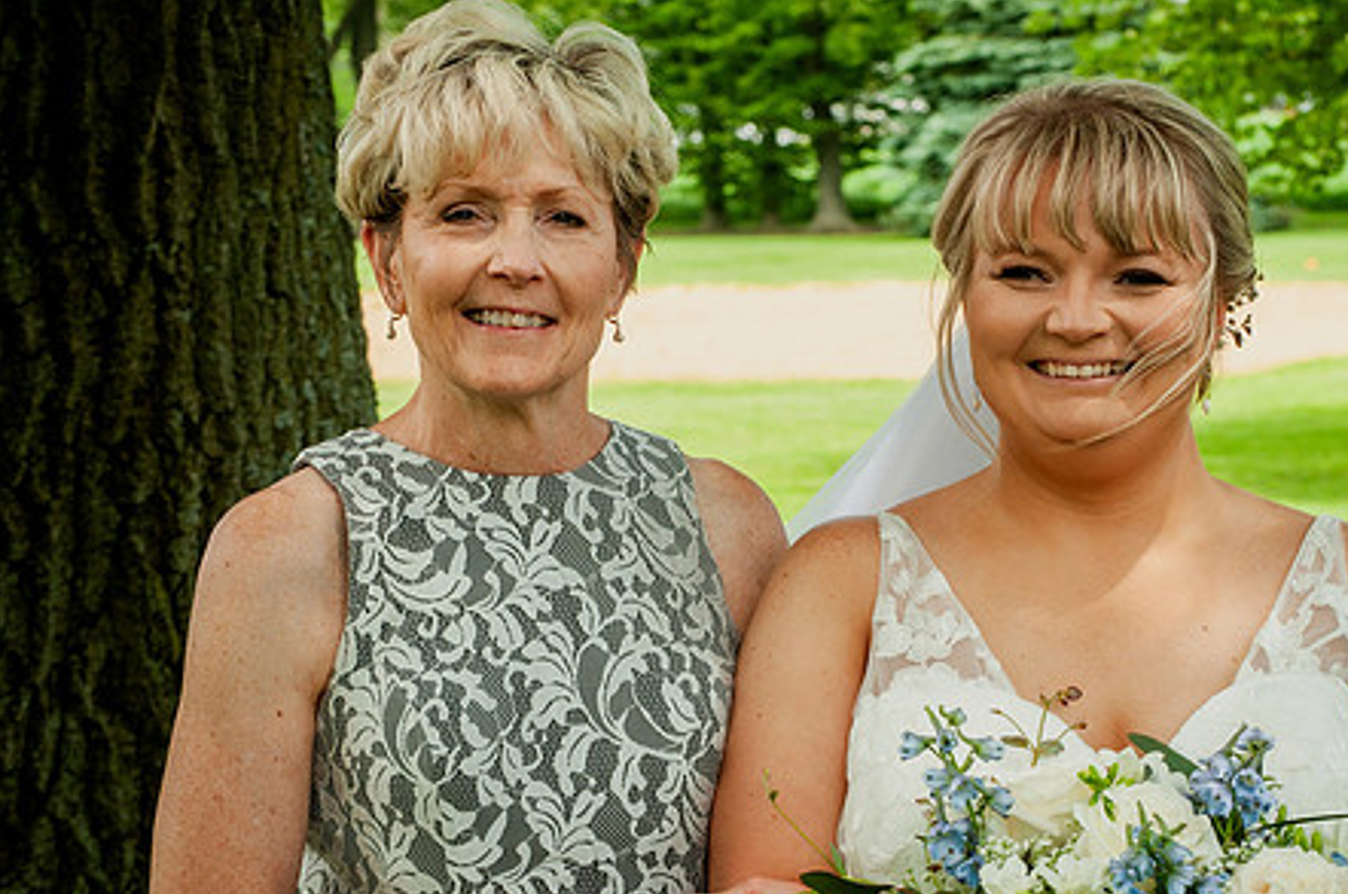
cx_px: 875
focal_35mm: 197
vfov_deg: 6.9
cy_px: 478
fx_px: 7363
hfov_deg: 10.5
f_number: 9
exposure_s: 1/320
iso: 200
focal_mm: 100
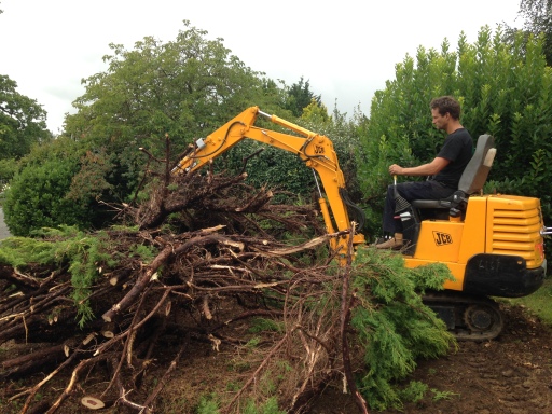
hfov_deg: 55.4
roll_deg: -0.7
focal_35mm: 33
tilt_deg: -6.8
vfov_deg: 42.9
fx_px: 526
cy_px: 207
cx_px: 276
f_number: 2.4
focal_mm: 4.12
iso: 50
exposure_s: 1/229
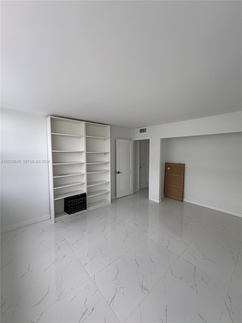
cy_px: 162
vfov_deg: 102.1
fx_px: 130
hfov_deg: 85.7
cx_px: 121
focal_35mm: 14
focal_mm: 2.22
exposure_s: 1/118
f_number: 2.2
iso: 40
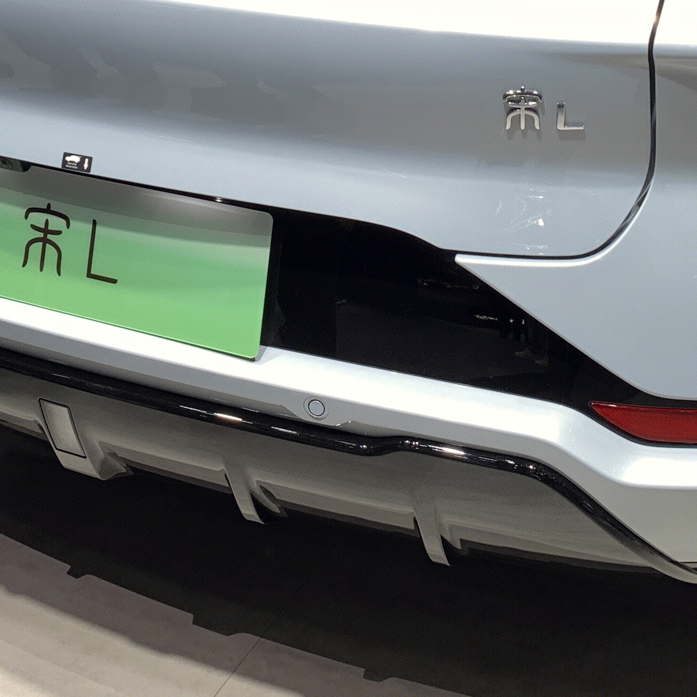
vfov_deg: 24.2
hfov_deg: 25.7
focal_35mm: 67
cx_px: 333
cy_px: -45
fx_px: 1526
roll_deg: +0.7
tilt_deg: -15.8
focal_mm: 4.25
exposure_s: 1/120
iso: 25
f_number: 1.8
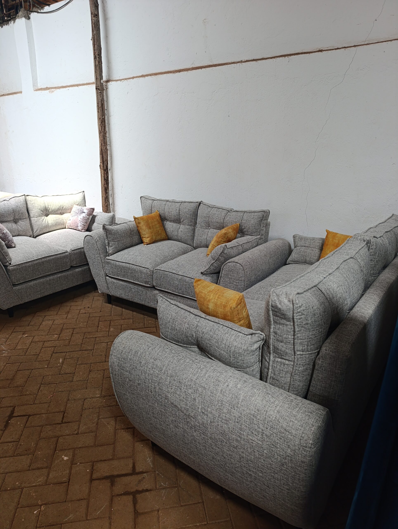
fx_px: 352
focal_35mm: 23
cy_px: 264
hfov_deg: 59.0
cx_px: 199
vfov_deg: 73.8
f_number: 1.6
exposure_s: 1/100
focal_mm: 6.14
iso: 320
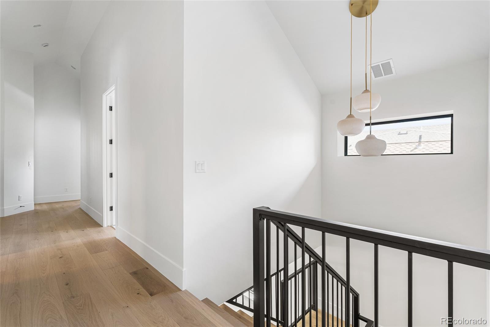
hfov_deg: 96.7
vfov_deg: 73.7
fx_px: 218
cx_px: 245
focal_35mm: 16
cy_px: 164
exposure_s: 1/2
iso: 100
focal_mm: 16
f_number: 8
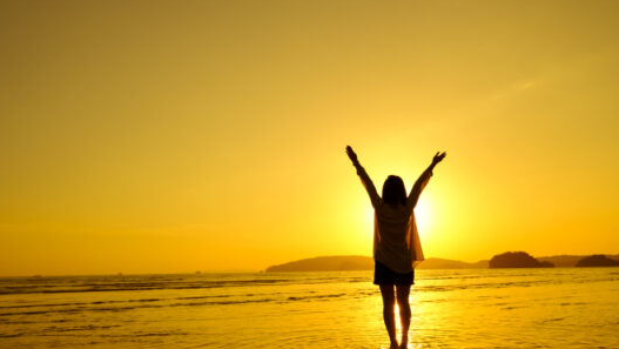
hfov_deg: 62.6
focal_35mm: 31
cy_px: 208
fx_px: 509
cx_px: 305
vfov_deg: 37.7
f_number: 5
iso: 200
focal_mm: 19.1
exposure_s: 1/2000
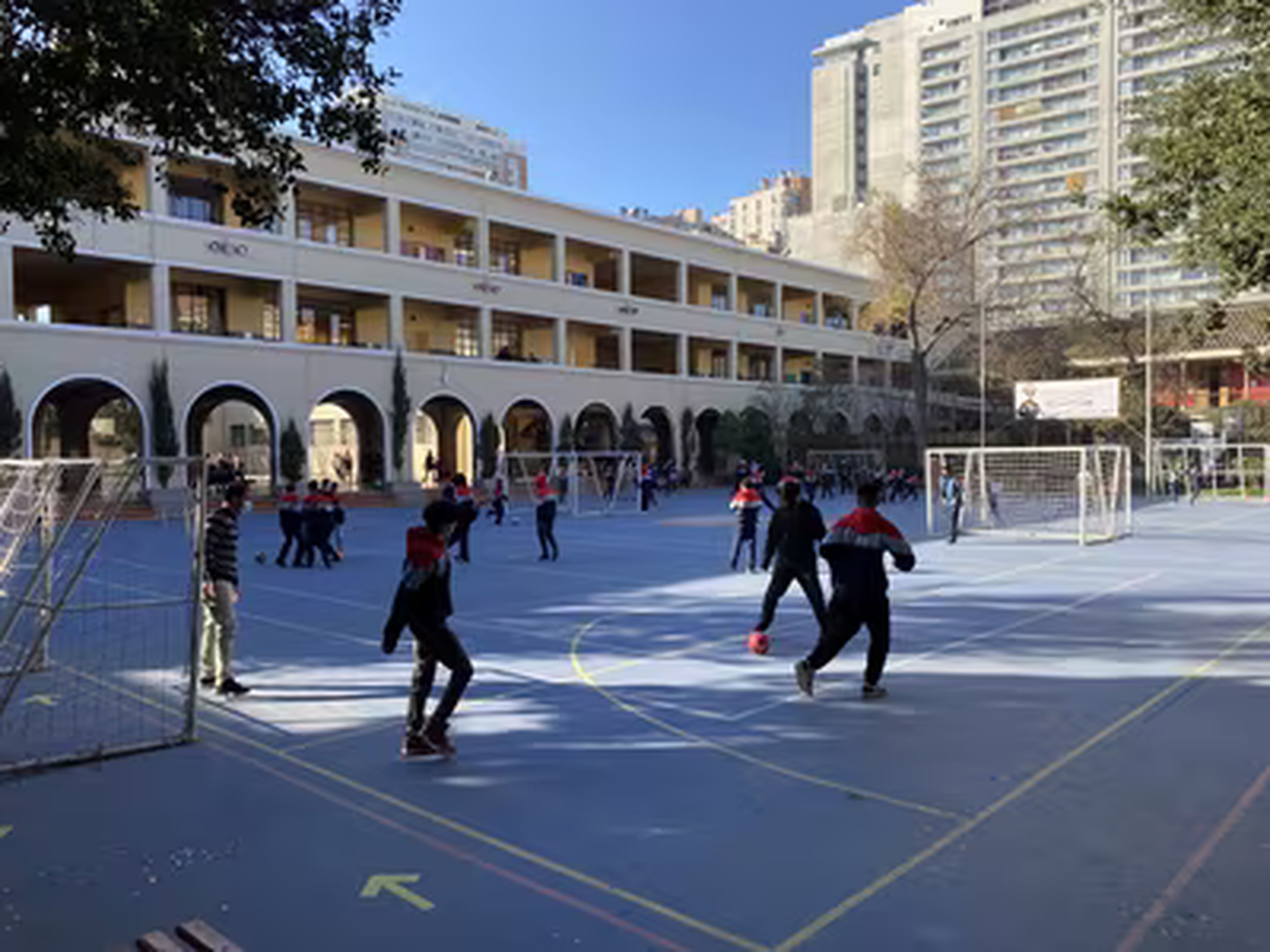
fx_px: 954
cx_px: 635
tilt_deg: -1.1
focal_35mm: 26
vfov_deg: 53.1
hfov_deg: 67.3
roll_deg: +0.8
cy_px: 476
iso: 32
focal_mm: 4.25
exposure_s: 1/772
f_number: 1.8
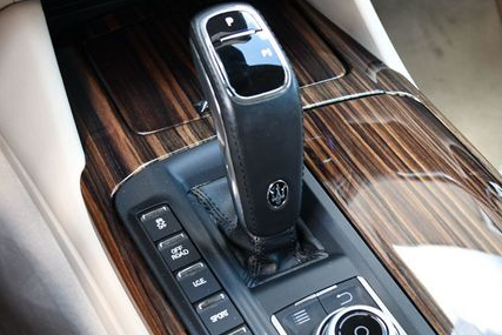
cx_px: 303
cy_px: 200
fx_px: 753
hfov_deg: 36.7
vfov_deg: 25.0
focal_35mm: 54
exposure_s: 1/160
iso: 800
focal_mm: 18
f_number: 3.5
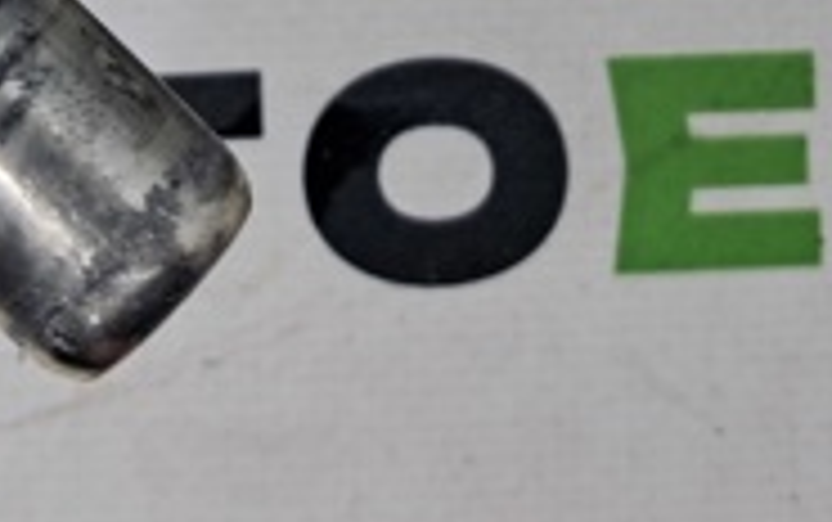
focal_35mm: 99
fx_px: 2247
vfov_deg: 12.1
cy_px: -439
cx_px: 441
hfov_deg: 21.0
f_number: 1.8
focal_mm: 4
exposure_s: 1/100
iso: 50
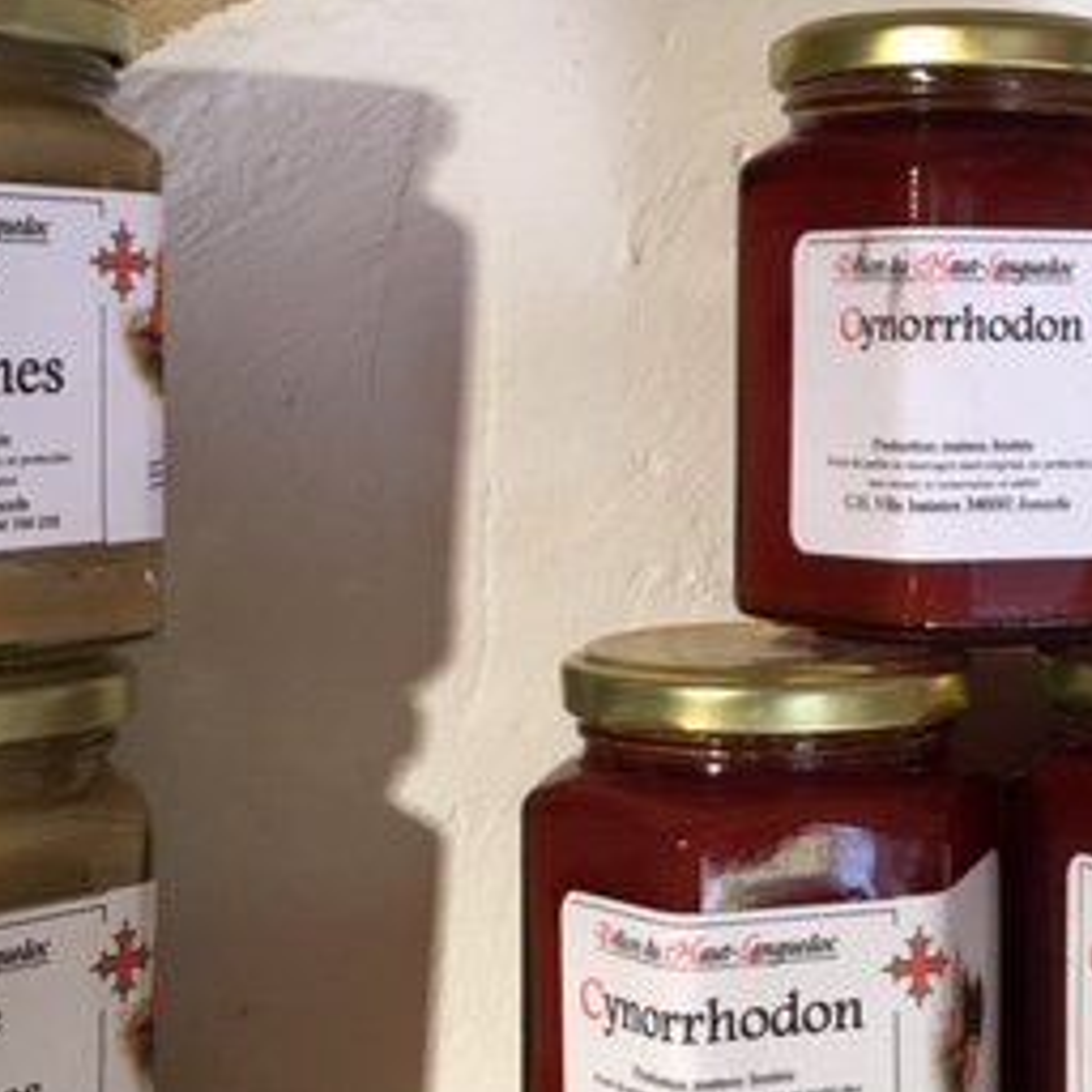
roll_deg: -1.2
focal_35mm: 64
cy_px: 401
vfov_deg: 26.8
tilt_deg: +4.8
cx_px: 930
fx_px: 2284
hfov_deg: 26.2
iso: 32
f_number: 2.2
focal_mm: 4.15
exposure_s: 1/33
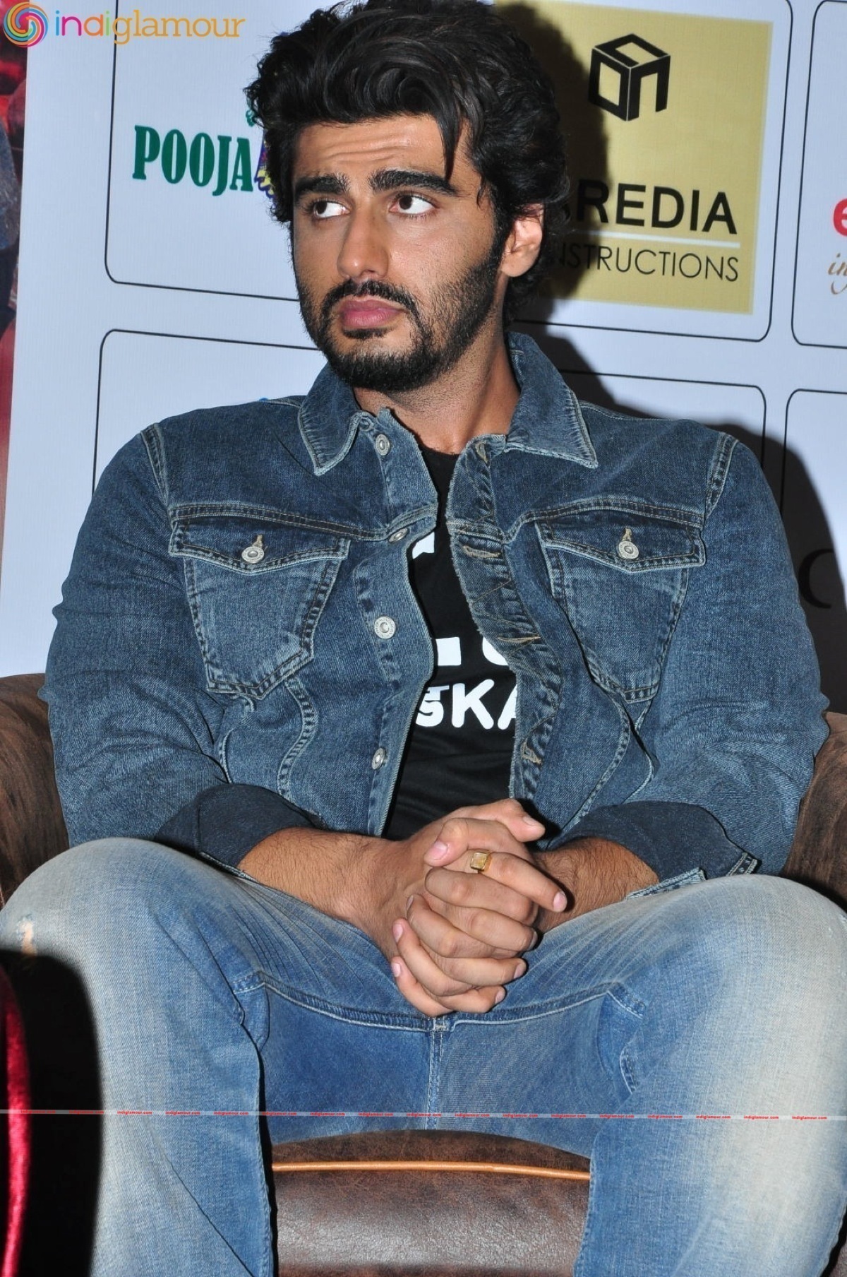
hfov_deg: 9.9
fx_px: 4885
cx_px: 424
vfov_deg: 14.9
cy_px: 638
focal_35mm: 138
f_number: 14
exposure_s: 1/125
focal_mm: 92
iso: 800
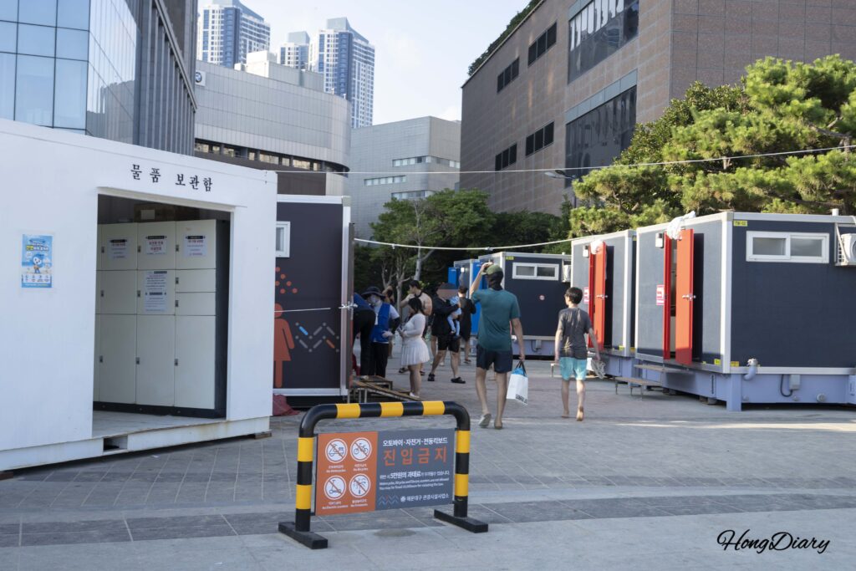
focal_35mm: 45
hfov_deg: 43.6
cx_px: 428
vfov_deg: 29.9
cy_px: 286
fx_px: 1070
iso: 100
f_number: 7.1
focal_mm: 45
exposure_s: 1/80
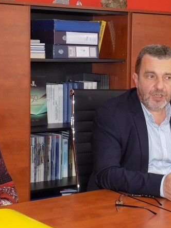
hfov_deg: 16.6
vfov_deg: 22.3
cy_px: 114
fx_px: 580
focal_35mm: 88
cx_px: 150
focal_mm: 11.5
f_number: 4.1
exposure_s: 1/30
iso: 400
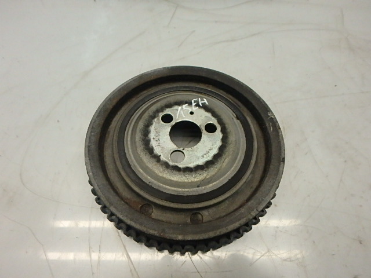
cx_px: 186
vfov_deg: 63.4
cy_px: 139
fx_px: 225
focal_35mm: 21
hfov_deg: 79.0
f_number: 3.5
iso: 800
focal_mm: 3.7
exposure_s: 1/250
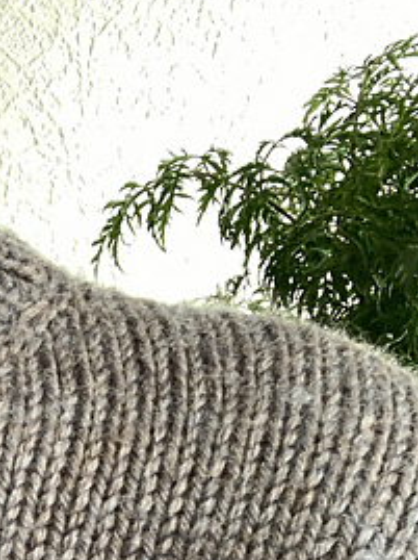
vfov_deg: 24.0
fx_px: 1227
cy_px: 620
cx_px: -27
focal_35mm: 76
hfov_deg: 18.7
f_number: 2.2
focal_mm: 2.87
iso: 160
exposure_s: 1/60
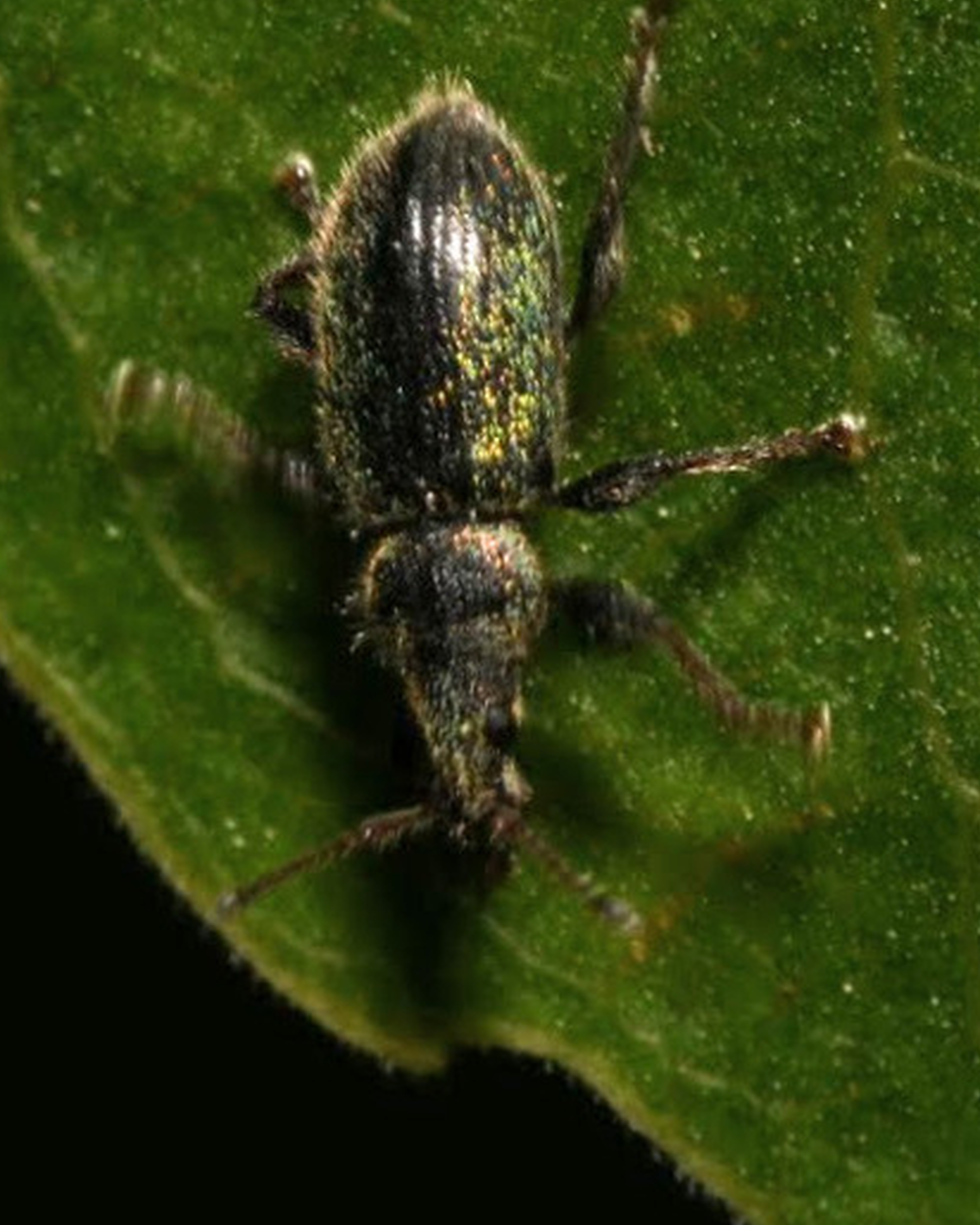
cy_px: 473
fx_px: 6656
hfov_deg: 8.4
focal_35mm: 184
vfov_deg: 10.5
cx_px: 476
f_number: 29
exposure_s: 1/60
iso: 100
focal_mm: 105
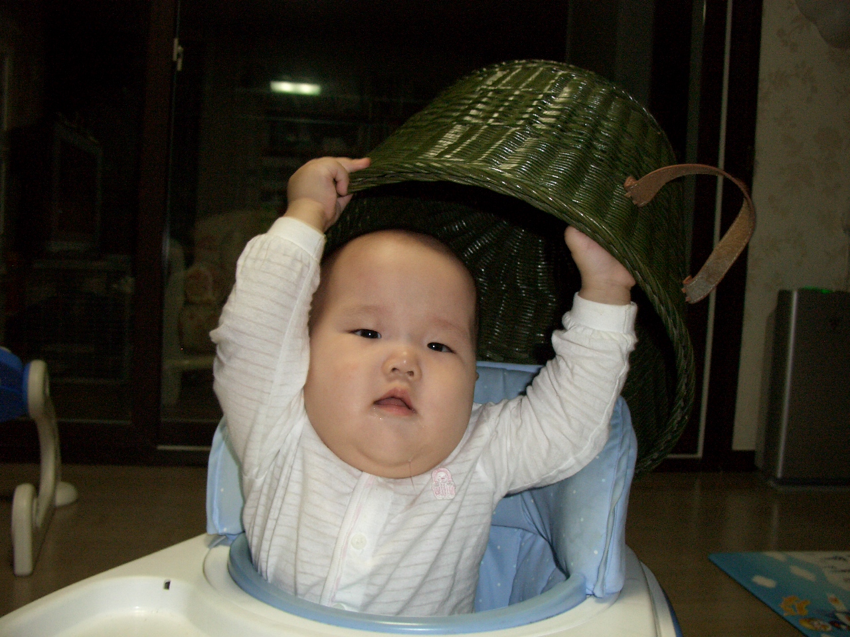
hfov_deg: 55.4
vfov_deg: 42.9
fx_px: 810
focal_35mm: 33
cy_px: 318
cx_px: 425
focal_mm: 7.1
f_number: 2.8
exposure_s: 1/60
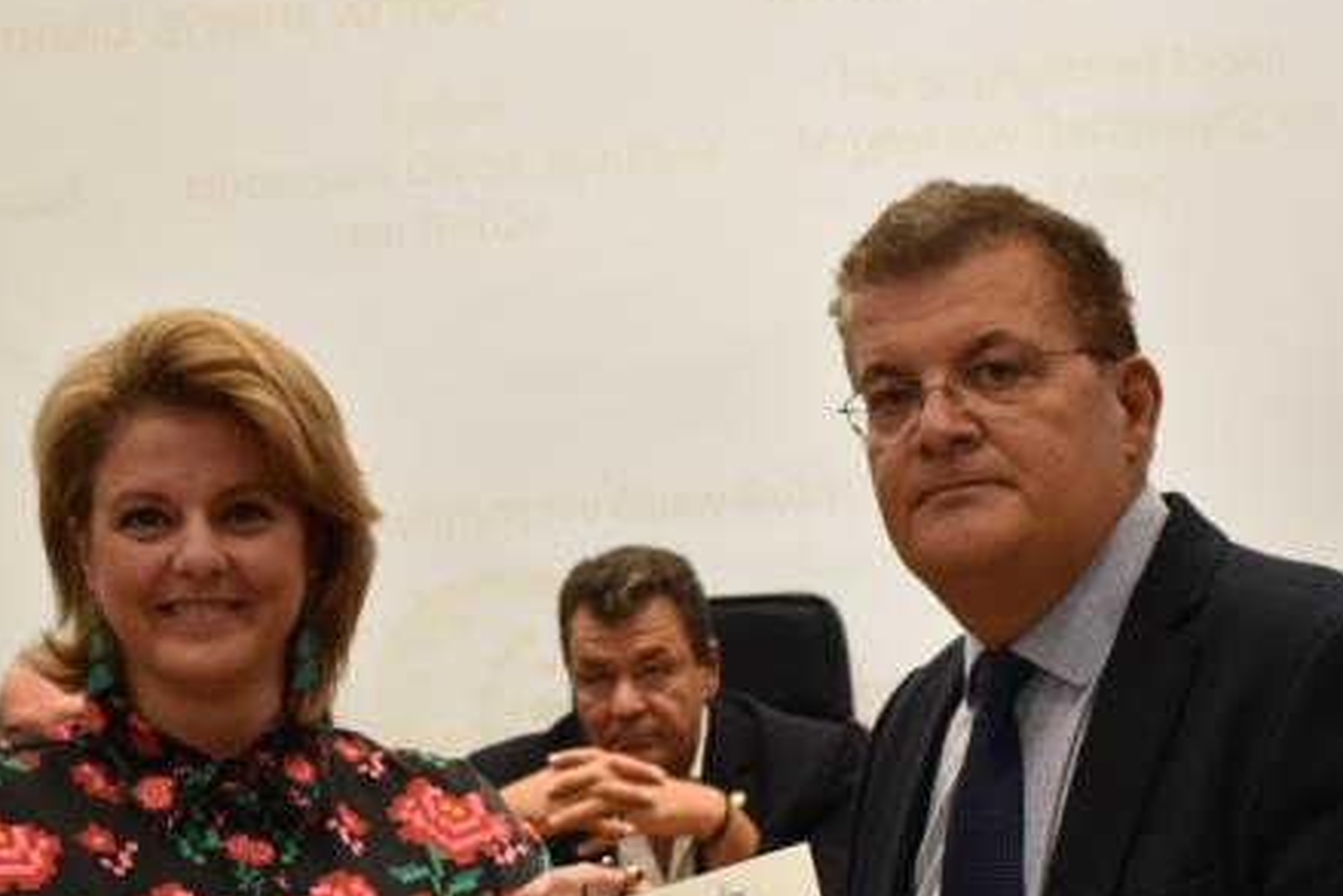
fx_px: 3135
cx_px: 823
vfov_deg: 16.1
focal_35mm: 84
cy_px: 729
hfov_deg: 24.1
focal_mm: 24
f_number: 4
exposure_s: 1/160
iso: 800
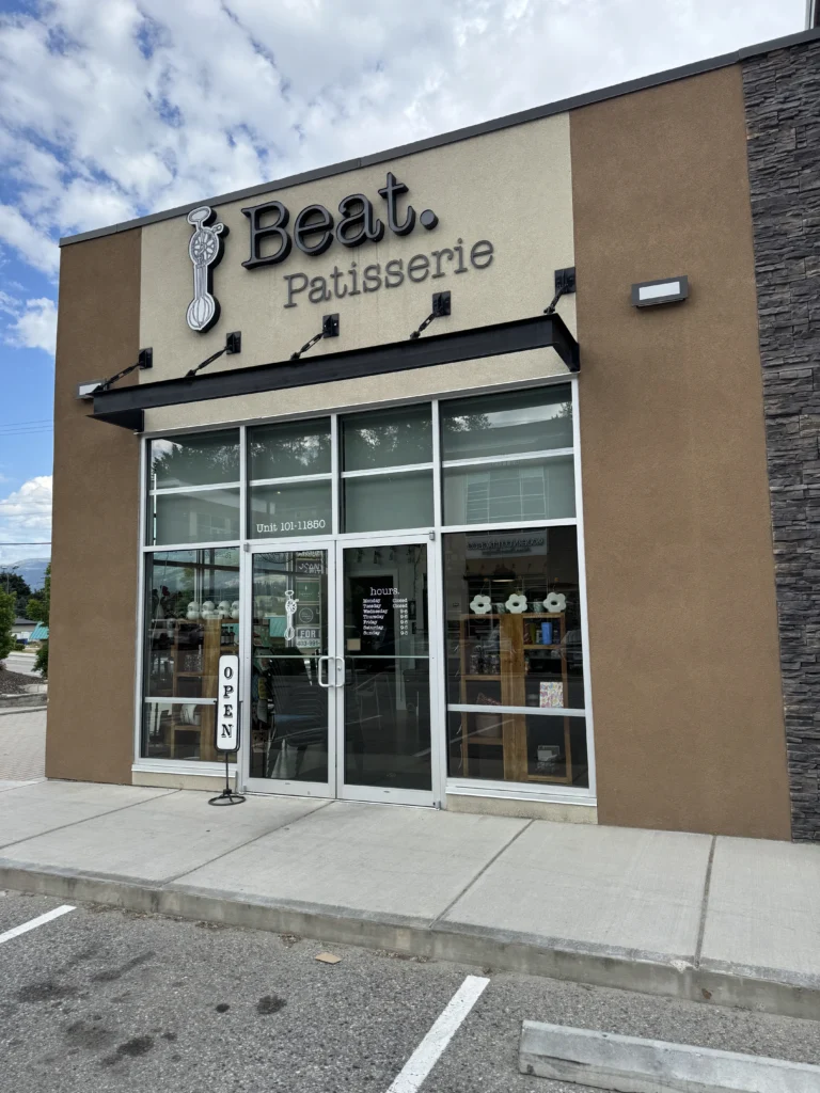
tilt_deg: +7.4
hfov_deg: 56.8
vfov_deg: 71.6
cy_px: 546
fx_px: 758
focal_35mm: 24
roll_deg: -0.1
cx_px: 410
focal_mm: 6.76
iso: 80
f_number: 1.78
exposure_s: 1/1560
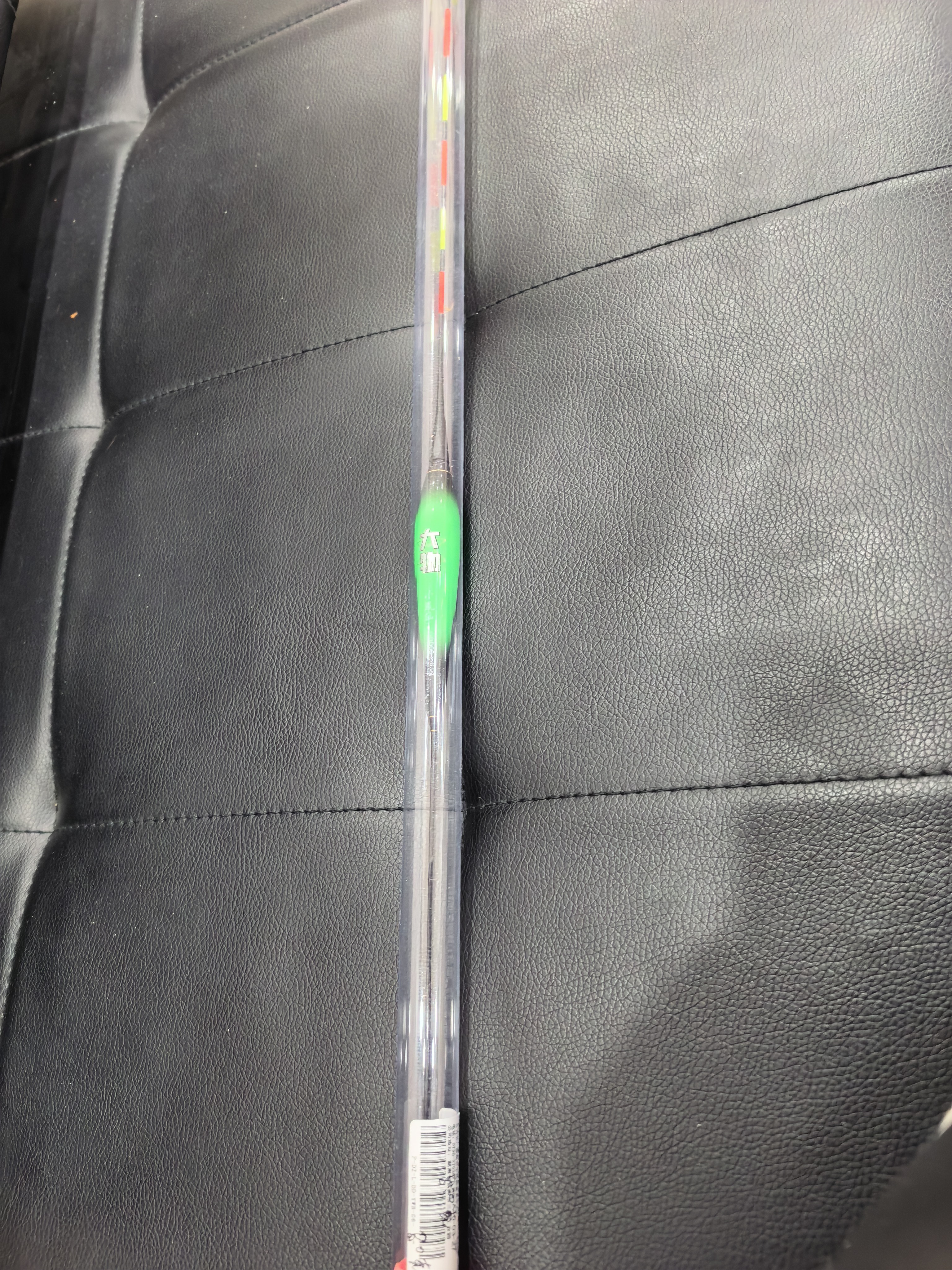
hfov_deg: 56.8
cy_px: 635
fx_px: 880
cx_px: 476
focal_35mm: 24
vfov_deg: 71.6
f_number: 2
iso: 2500
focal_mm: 5.75
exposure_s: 1/417
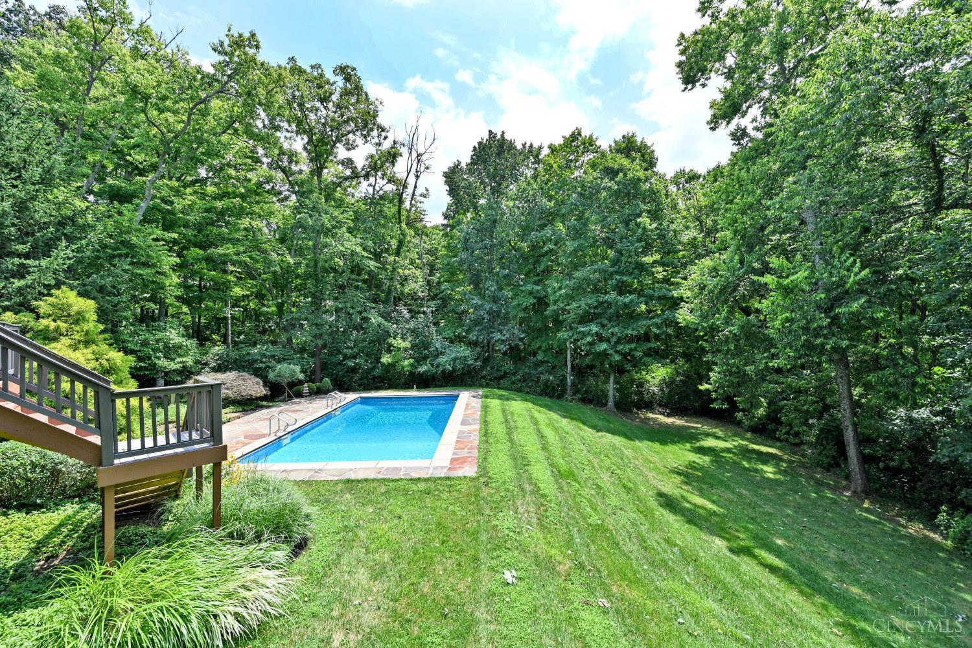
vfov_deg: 81.2
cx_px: 486
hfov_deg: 104.3
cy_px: 324
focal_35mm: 14
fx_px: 378
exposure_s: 1/320
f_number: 6.3
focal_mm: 14
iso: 100
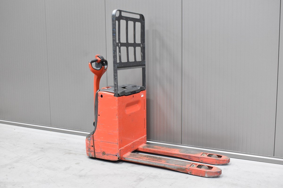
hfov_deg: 47.9
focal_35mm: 40
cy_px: 94
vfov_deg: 33.0
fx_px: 318
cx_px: 142
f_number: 5.6
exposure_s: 1/25
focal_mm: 27
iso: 1600
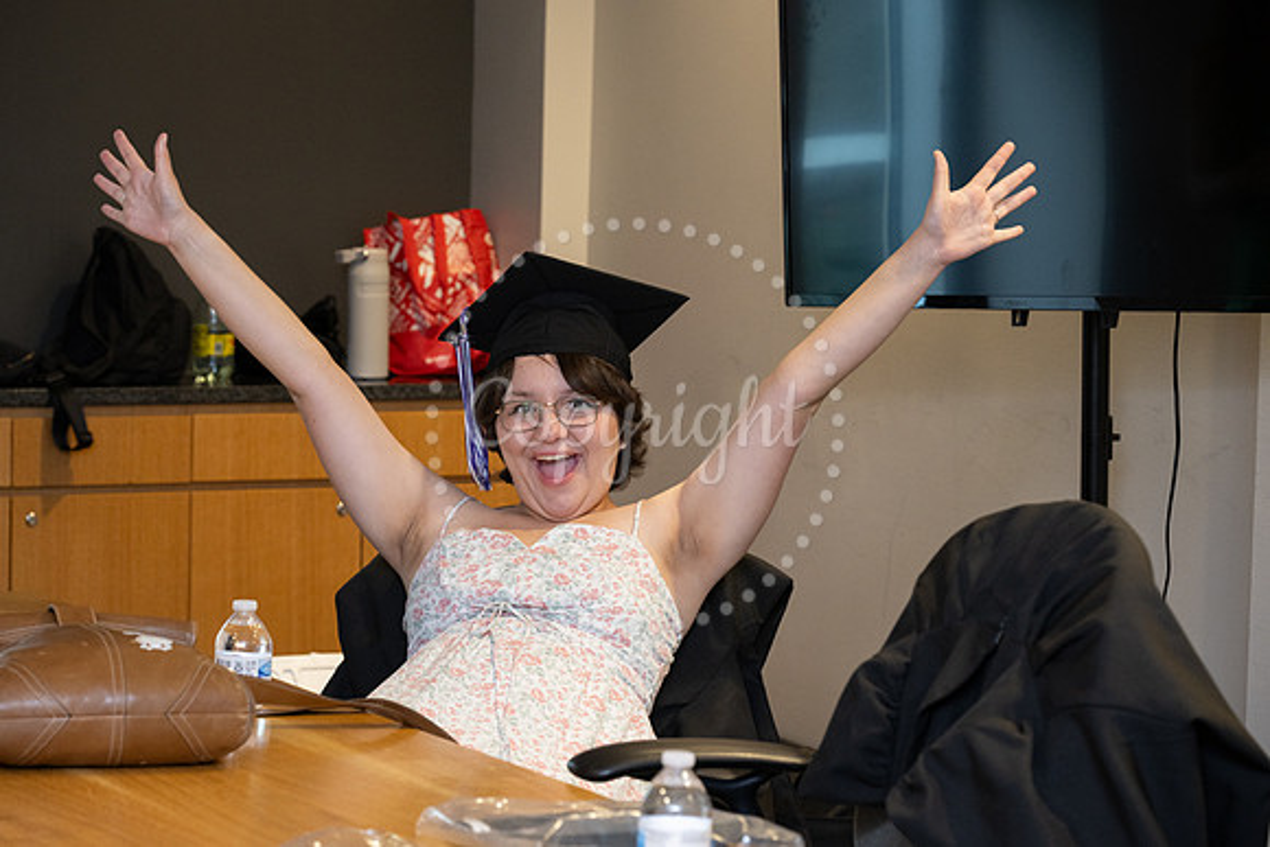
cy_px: 424
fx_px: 3703
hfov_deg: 19.5
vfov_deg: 13.1
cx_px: 635
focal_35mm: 105
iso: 640
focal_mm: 100
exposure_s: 1/80
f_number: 5.6
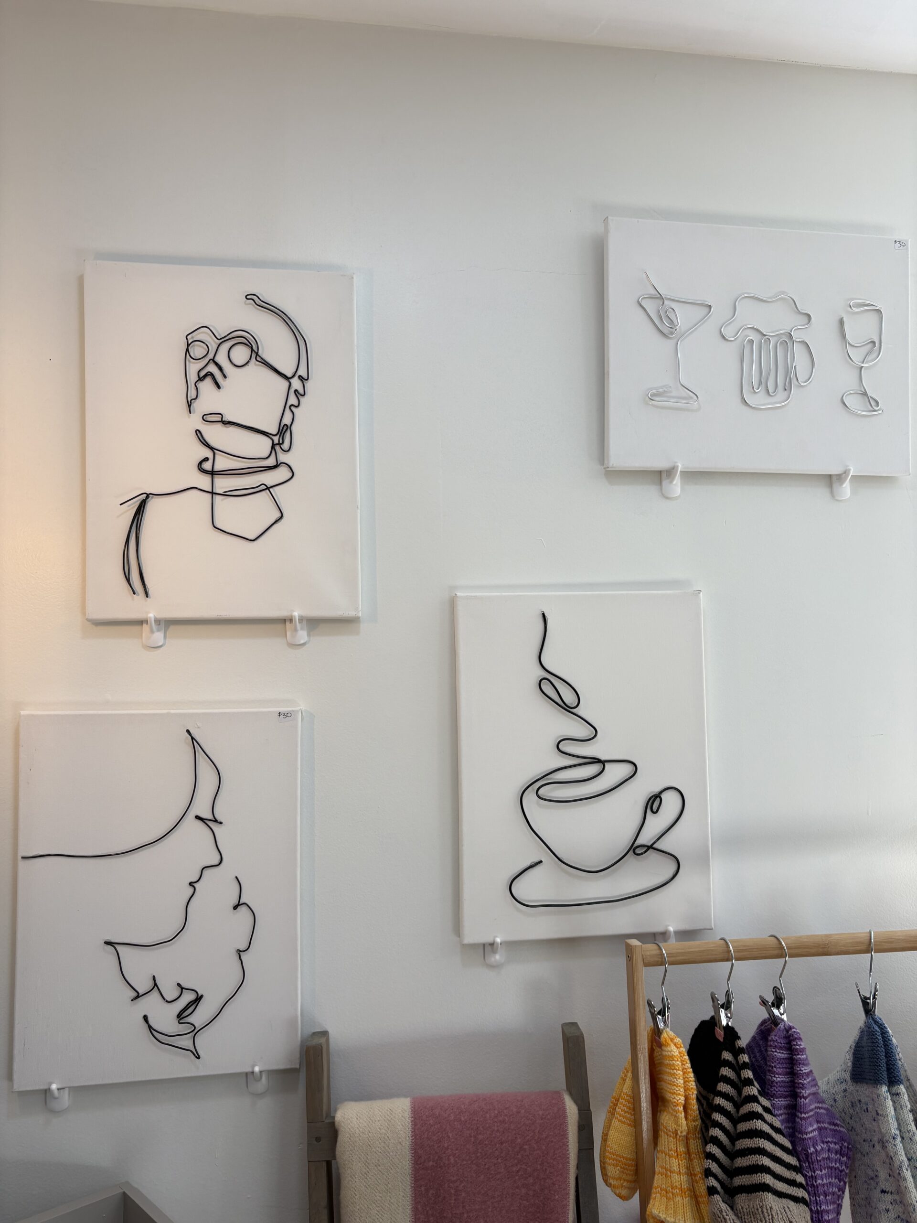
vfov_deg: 67.3
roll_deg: +0.3
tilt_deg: +3.2
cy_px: 612
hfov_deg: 53.1
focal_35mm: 26
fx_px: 918
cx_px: 458
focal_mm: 5.96
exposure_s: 1/268
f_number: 1.6
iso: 40
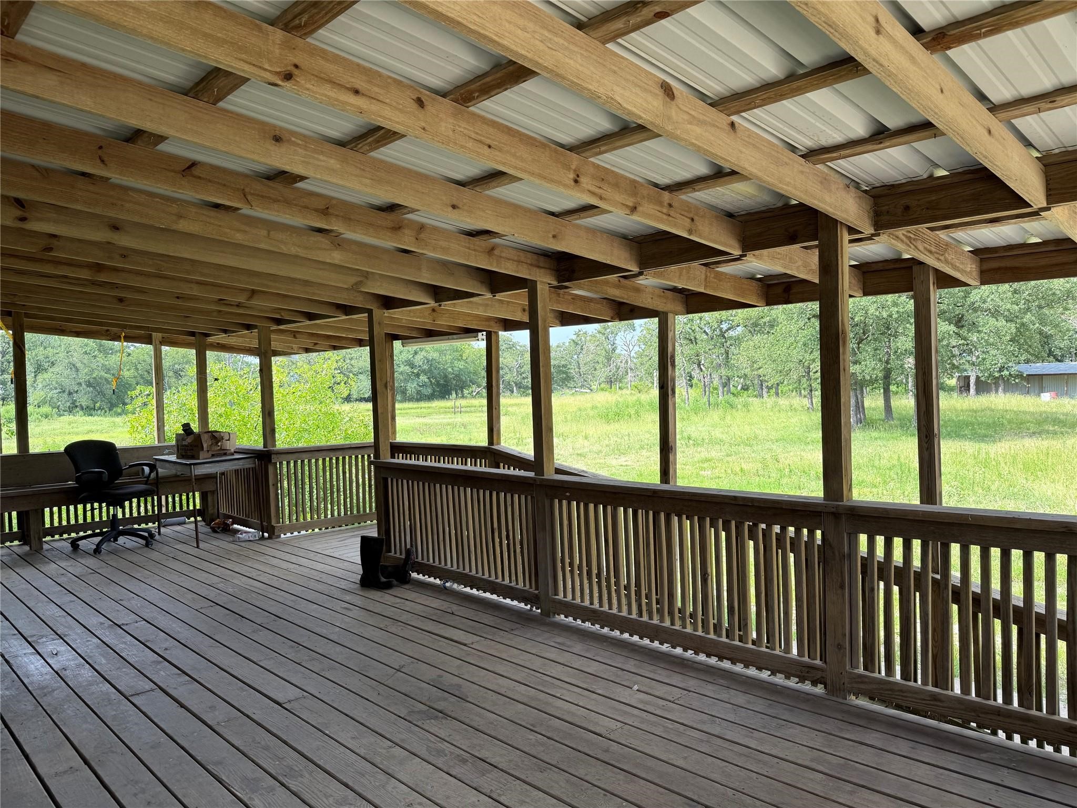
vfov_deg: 56.8
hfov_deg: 71.6
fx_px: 747
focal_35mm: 24
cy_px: 404
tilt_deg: -0.6
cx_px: 538
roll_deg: +1.0
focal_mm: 6.76
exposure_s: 1/643
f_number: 1.78
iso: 80
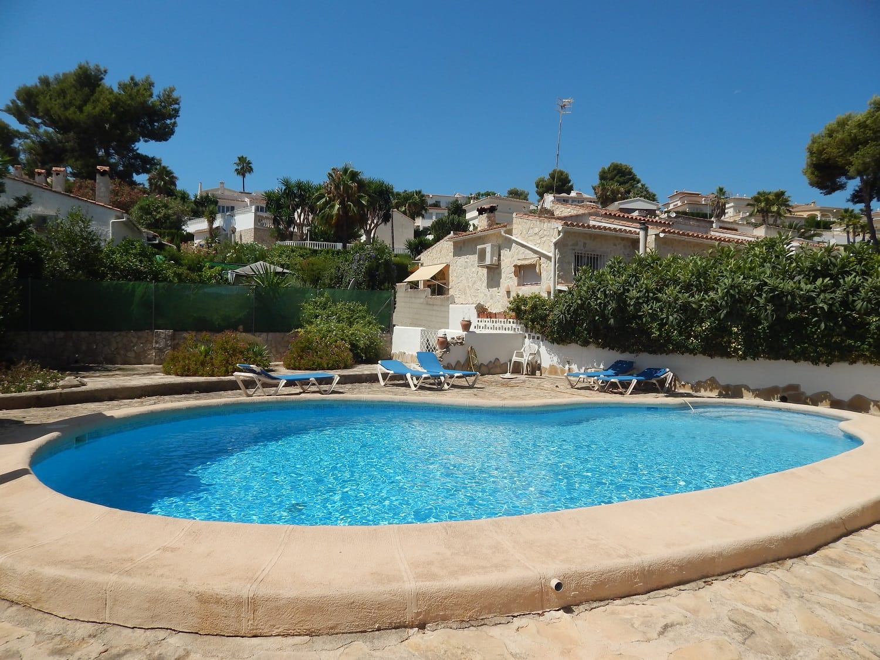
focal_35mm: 23
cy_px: 330
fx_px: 585
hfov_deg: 73.9
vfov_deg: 58.9
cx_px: 440
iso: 125
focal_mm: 4
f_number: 6
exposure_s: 1/1000
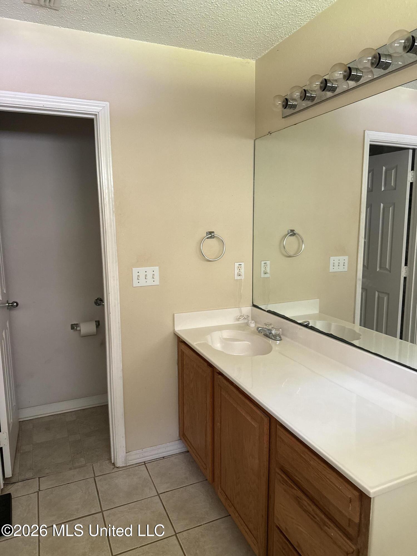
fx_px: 385
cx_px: 208
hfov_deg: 56.8
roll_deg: +0.4
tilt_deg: -6.8
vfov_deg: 71.6
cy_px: 278
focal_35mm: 24
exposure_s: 1/60
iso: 400
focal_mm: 6.76
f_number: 1.78
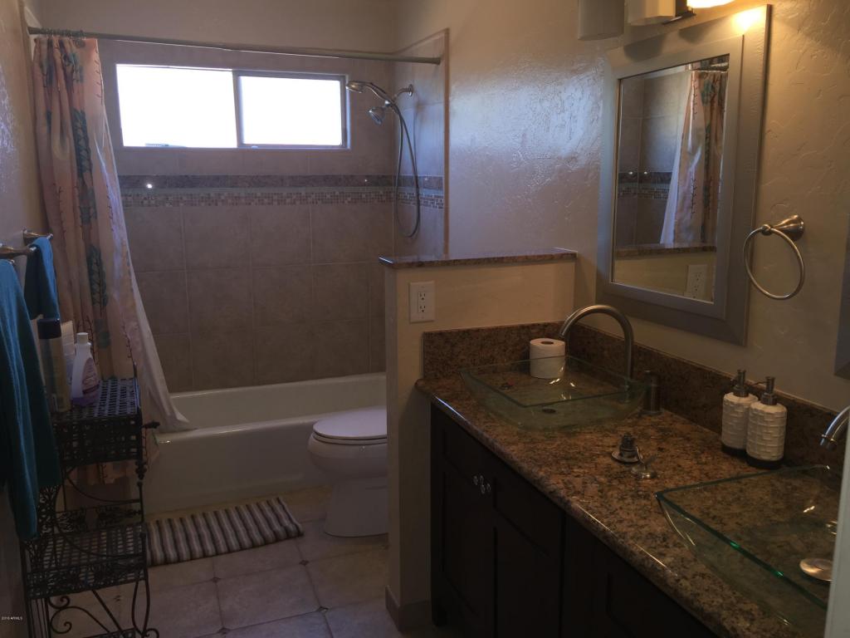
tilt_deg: -10.7
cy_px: 319
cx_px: 425
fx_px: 712
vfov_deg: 48.2
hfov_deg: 61.7
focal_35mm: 29
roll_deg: -0.9
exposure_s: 1/43
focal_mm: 4.15
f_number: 2.2
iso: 32
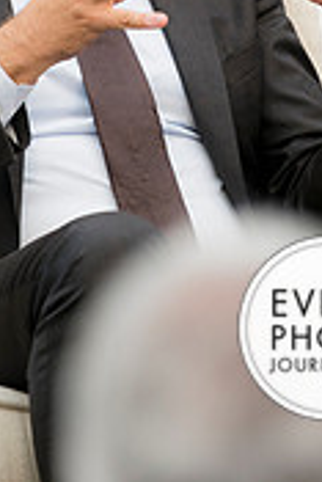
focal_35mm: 579
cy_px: -113
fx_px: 7752
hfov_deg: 2.4
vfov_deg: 3.6
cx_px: 99
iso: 400
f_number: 2.8
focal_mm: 150
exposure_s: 1/320
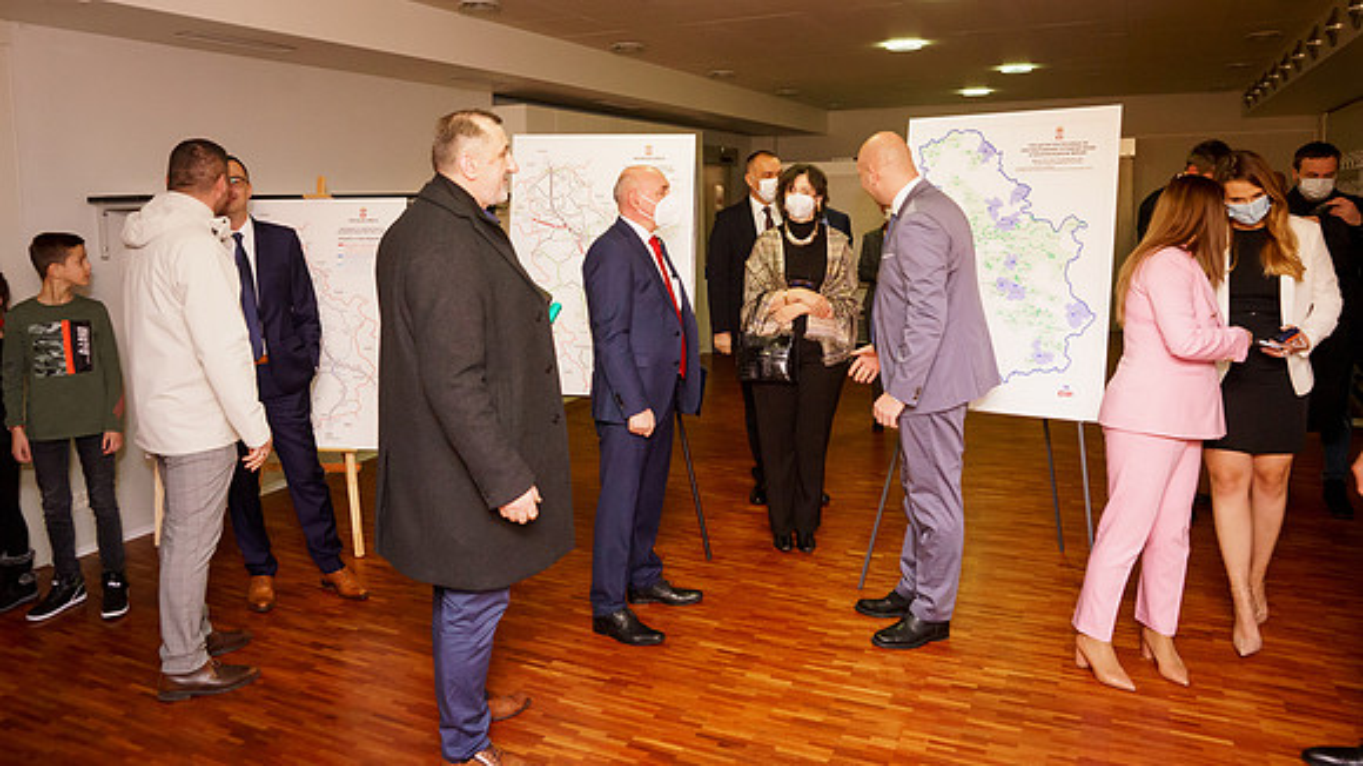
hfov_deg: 72.0
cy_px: 297
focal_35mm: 26
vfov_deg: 44.1
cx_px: 659
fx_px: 938
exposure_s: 1/250
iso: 2500
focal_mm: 24
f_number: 4
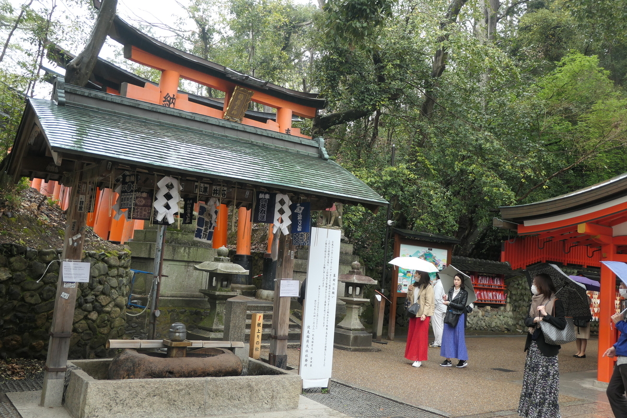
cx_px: 314
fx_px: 575
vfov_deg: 40.0
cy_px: 209
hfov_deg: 57.2
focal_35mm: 33
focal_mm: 12.2
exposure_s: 1/80
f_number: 3.7
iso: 250
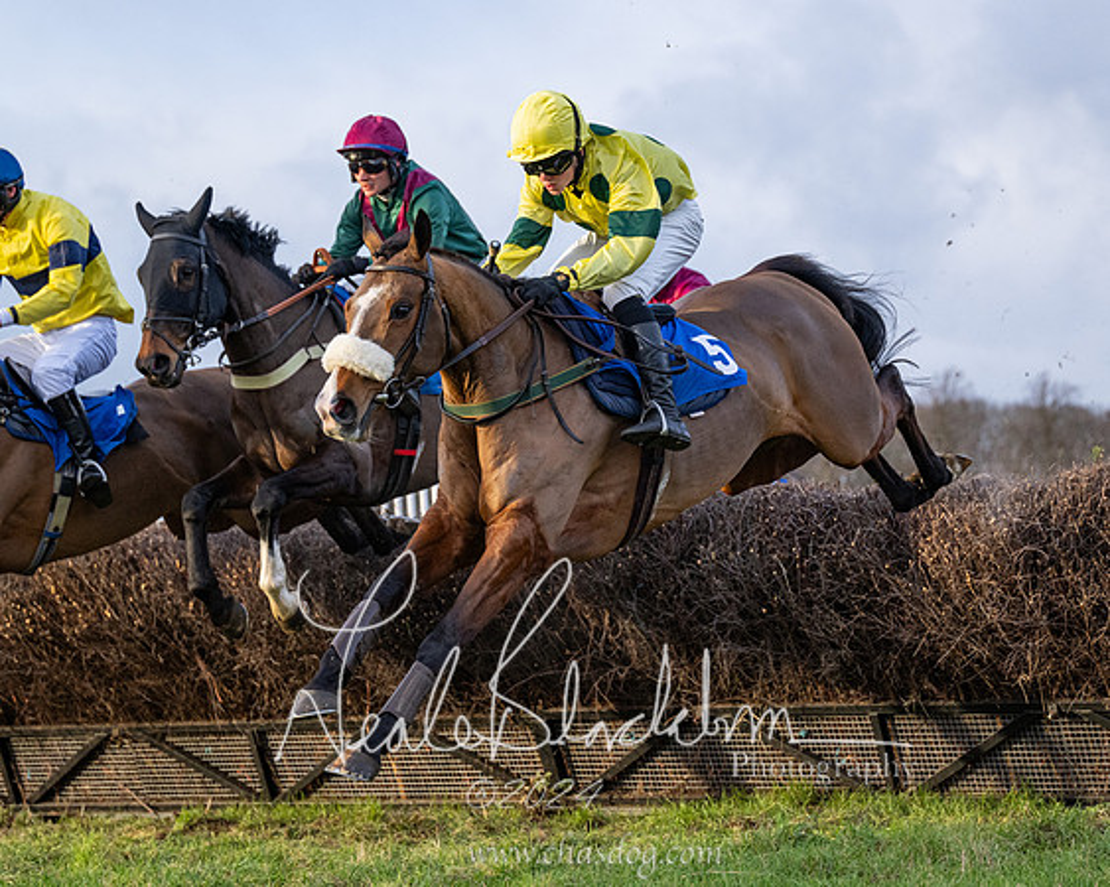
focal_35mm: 105
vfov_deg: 14.6
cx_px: 711
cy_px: 435
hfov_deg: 18.2
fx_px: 3464
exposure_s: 1/2500
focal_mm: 70
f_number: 2.8
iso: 800
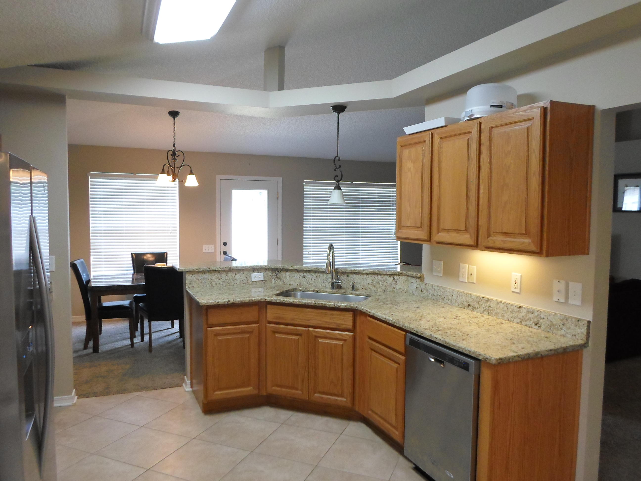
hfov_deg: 69.4
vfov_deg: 54.9
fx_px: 463
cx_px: 320
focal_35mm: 25
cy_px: 240
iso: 200
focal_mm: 4.5
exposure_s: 1/30
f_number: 2.5
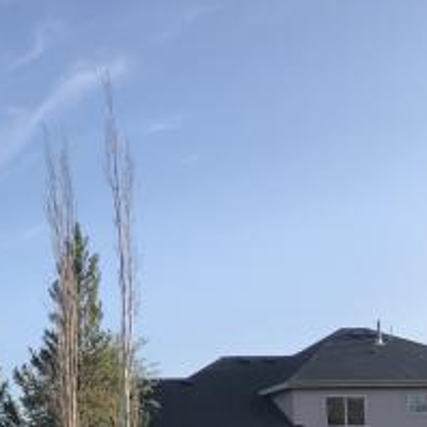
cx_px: -233
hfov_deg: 18.8
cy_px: 429
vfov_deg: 20.9
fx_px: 1116
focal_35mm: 80
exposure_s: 1/1130
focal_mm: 4
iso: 20
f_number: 1.8
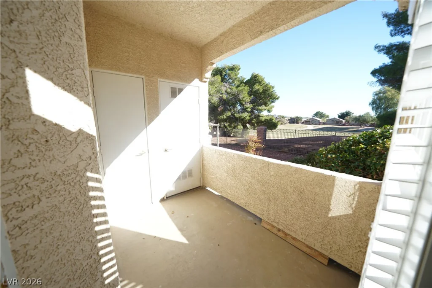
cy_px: 144
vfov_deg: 90.0
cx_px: 216
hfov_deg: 112.6
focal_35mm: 12
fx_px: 144
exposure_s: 1/125
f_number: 7.1
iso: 200
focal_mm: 12
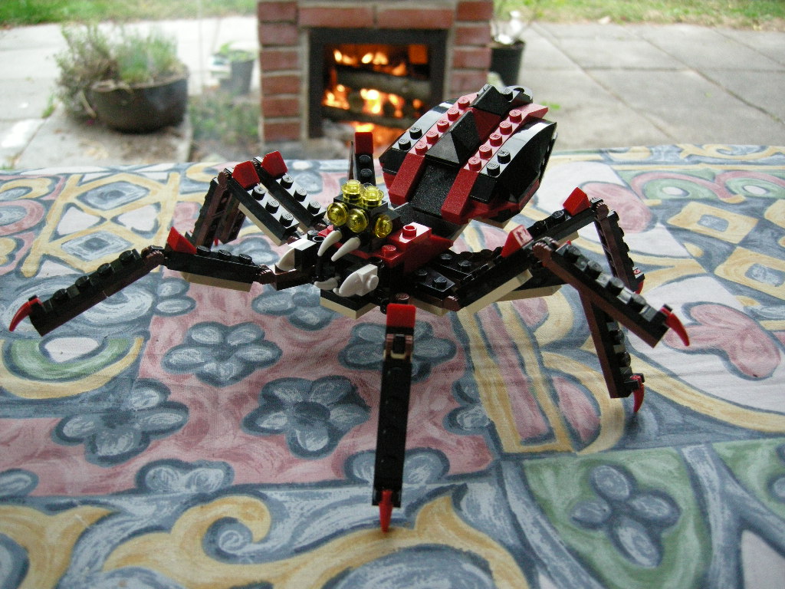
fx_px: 816
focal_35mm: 36
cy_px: 294
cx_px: 392
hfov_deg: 51.4
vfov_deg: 39.7
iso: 400
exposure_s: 1/54.8
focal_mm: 7.5
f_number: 2.7
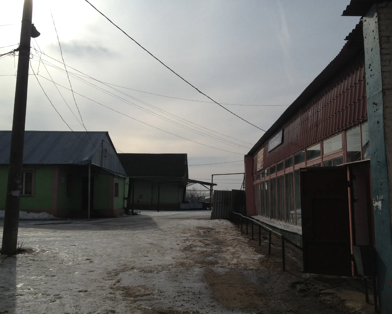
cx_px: 192
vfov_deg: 40.1
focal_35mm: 37
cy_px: 159
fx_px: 429
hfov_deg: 49.1
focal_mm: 4.28
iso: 50
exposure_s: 1/5025
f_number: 2.4
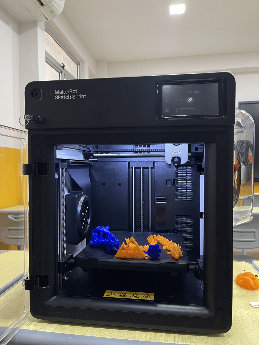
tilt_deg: -1.4
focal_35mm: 25
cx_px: 130
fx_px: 249
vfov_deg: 69.4
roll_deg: +1.0
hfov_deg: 54.9
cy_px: 172
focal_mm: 5.1
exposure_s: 1/50
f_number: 1.6
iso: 125
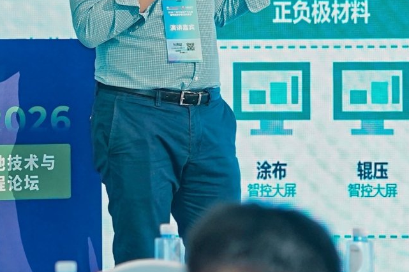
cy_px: 64
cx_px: 187
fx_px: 4509
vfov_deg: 3.5
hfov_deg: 5.2
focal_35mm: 397
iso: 1000
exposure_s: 1/161
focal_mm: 105
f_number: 4
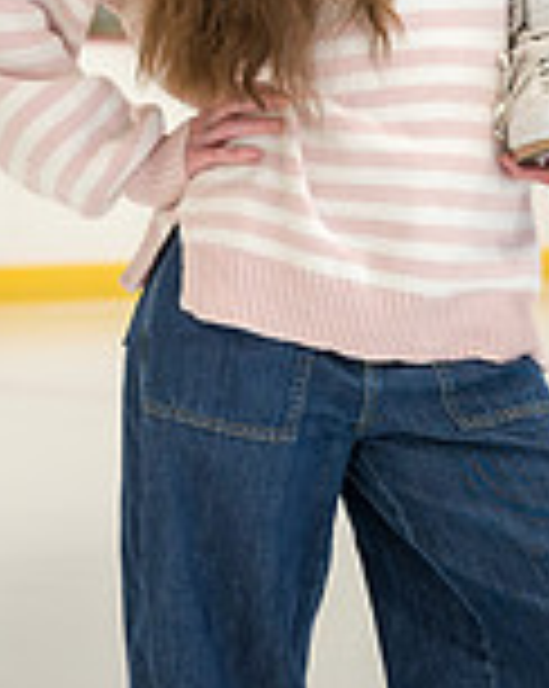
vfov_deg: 8.2
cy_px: 198
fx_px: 4782
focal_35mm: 235
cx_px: 342
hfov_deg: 6.6
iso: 1000
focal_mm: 85
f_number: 5
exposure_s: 1/250
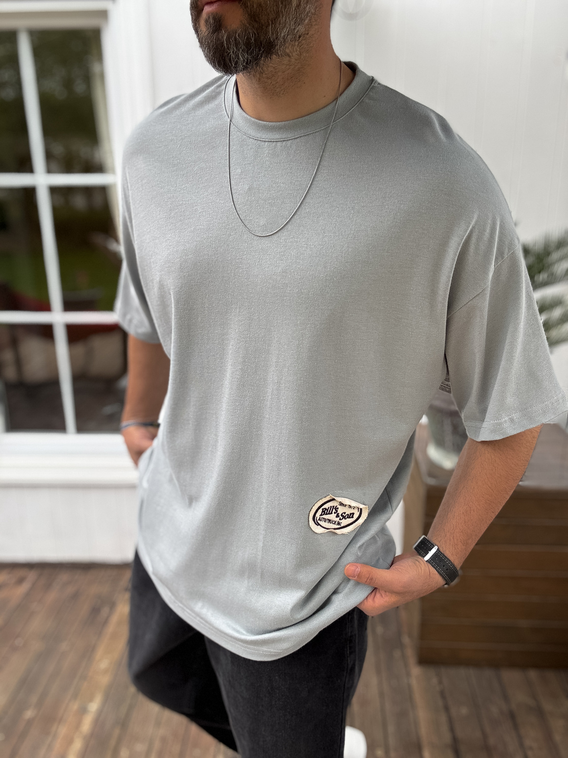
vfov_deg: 60.0
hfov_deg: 46.8
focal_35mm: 30
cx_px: 284
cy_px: 379
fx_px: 656
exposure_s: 1/120
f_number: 1.9
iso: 20
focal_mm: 2.69
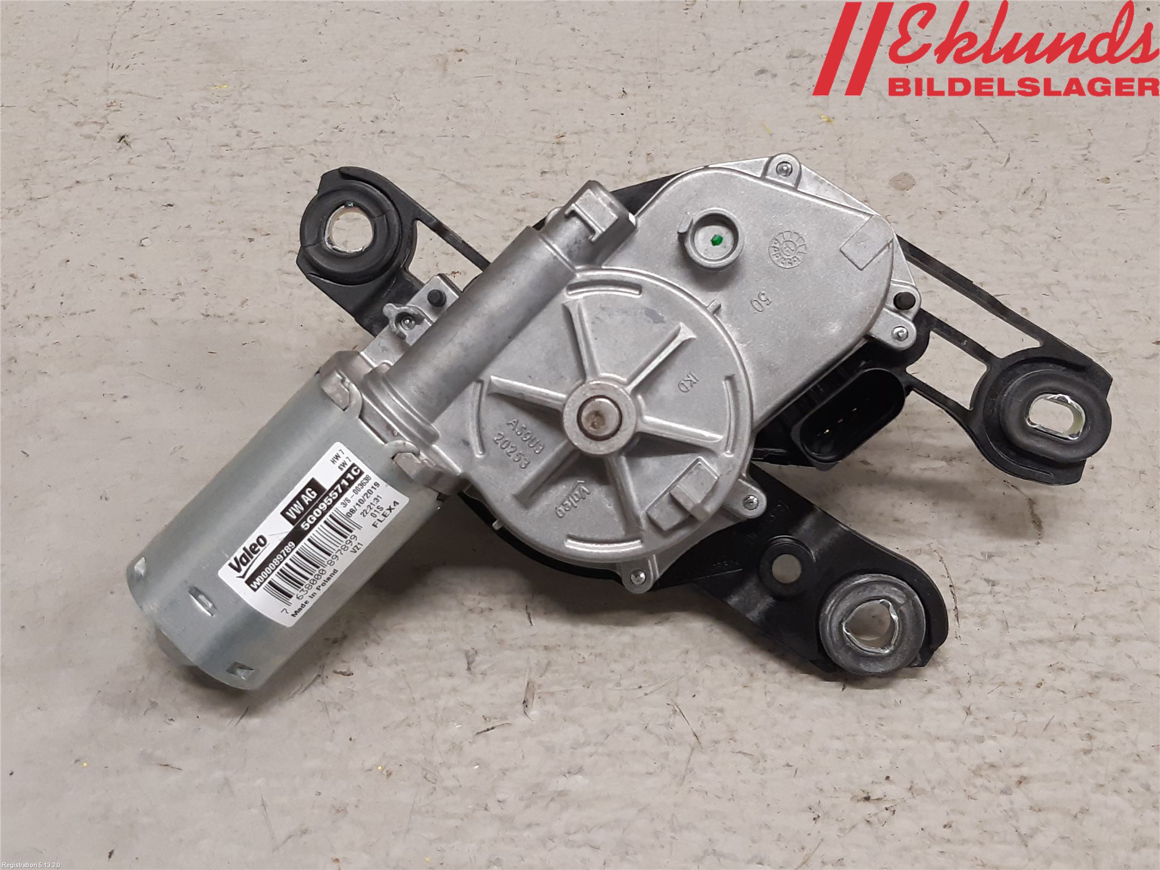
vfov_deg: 53.1
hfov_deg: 67.3
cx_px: 580
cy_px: 435
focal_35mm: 26
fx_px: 871
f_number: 1.7
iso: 160
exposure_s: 1/50
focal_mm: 3.93
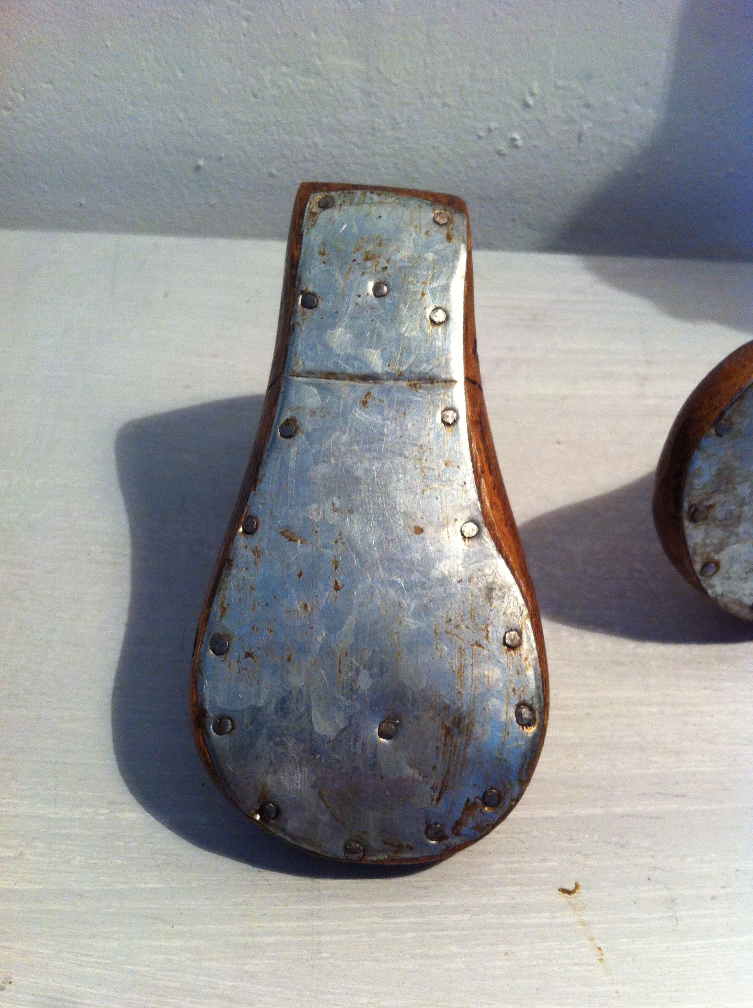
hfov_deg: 40.6
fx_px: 1018
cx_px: 376
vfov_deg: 52.7
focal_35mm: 35
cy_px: 504
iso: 160
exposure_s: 1/17
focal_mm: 3.85
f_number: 2.8
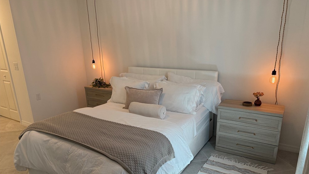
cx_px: 157
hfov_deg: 69.9
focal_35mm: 27
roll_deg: +1.3
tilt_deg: -18.3
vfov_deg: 42.5
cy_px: 111
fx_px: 221
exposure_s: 1/129
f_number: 1.78
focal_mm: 6.76
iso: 160
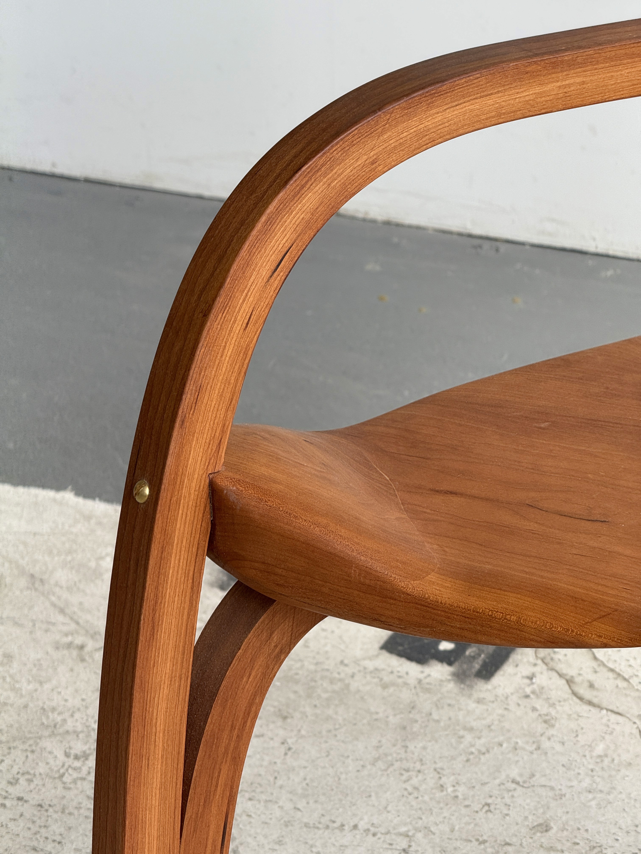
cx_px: 320
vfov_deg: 16.4
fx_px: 2963
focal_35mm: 120
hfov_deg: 12.3
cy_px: 427
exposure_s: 1/120
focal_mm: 15.66
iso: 50
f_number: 2.8
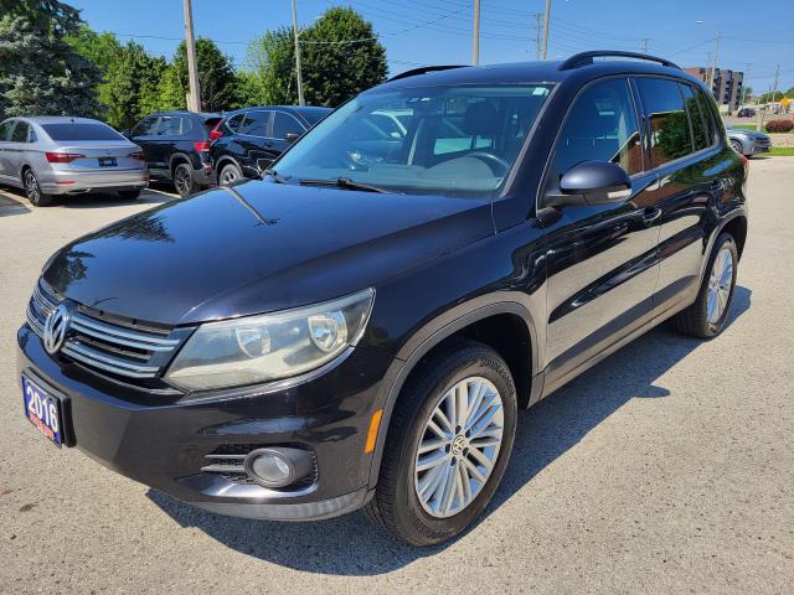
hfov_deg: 67.3
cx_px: 397
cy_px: 298
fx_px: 596
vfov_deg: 53.1
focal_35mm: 26
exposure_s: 1/1501
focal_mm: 5.4
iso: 40
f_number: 1.8
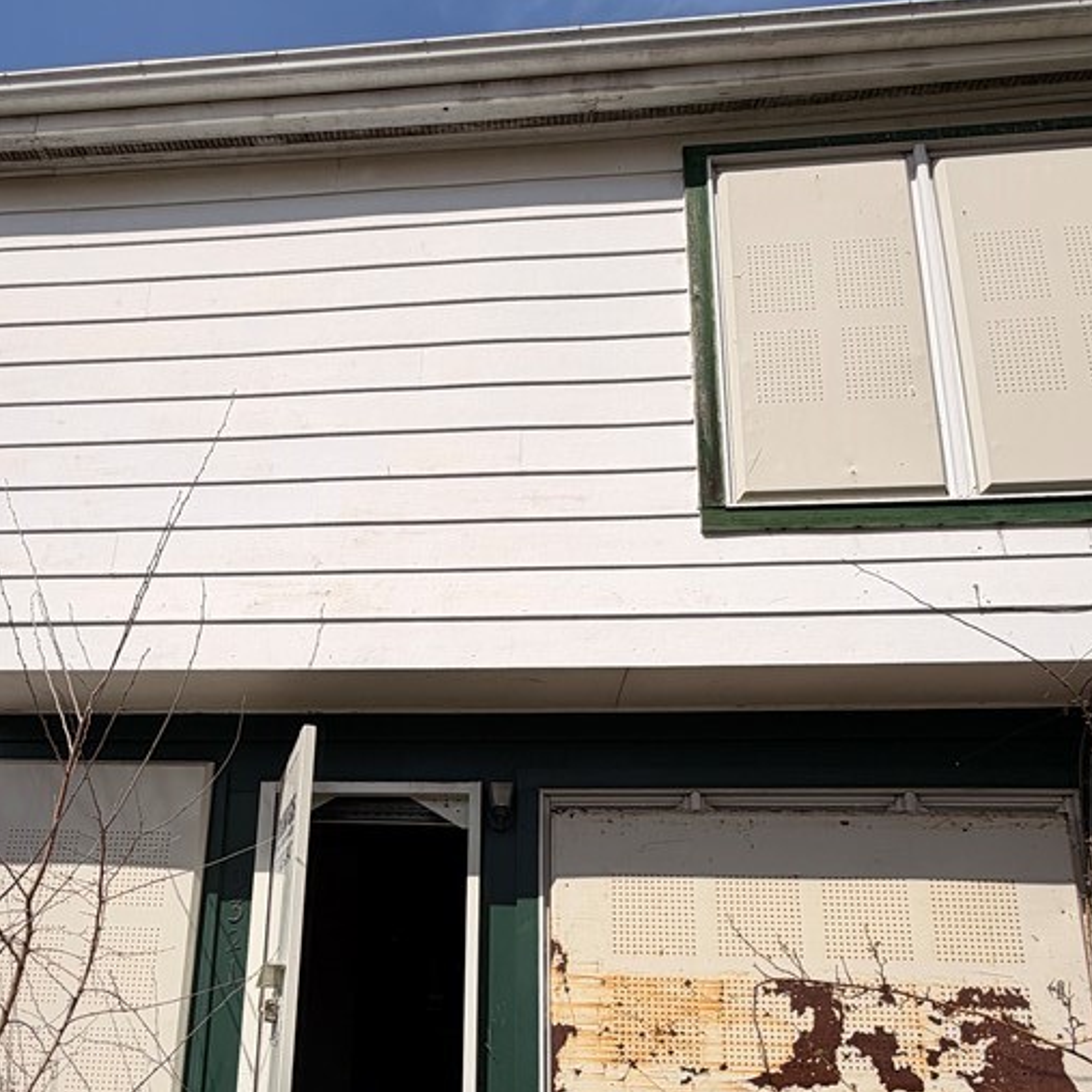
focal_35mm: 25
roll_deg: -2.2
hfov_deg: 62.4
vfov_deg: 60.3
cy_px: 786
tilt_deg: +16.8
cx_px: 444
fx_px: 892
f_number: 2.2
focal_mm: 2.22
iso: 20
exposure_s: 1/1795
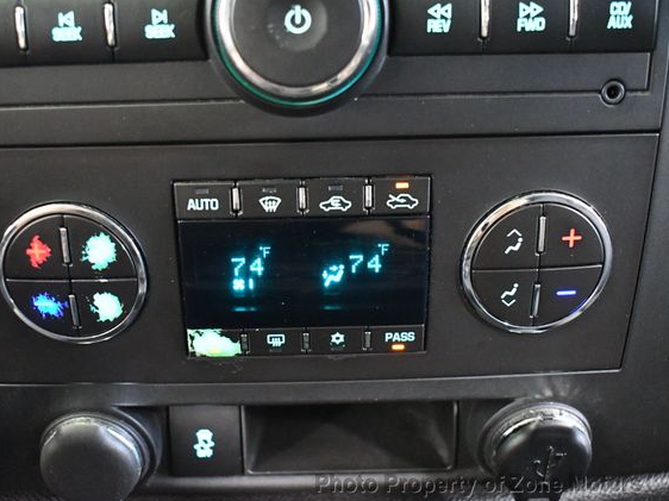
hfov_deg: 41.2
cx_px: 301
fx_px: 889
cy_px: 252
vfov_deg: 31.5
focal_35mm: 46
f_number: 4.2
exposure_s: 1/30
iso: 12800
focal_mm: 28
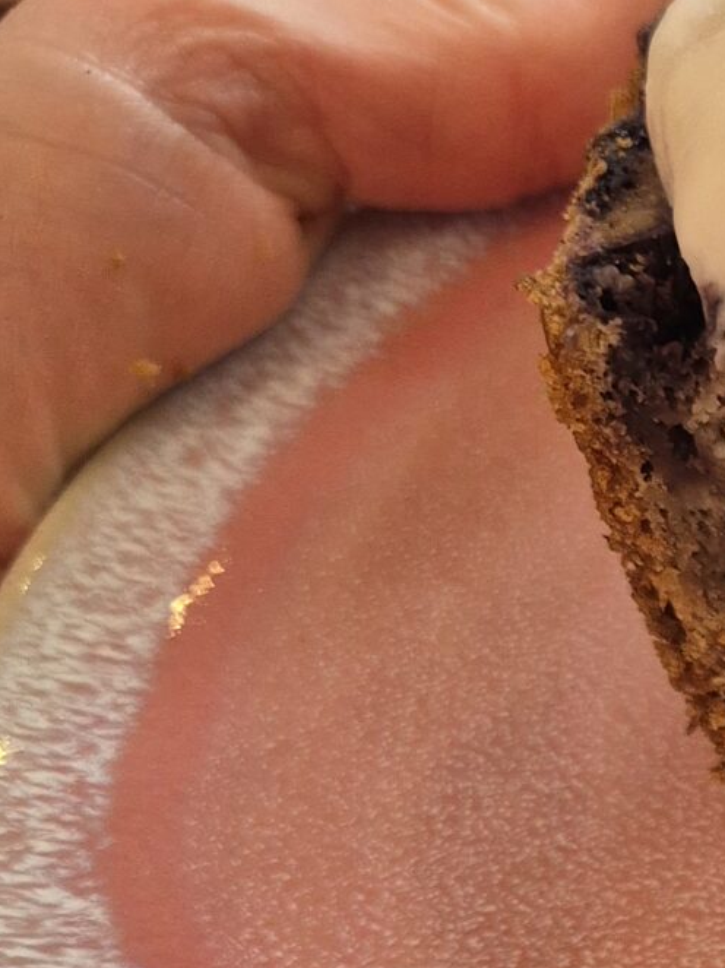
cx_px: 1375
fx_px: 2487
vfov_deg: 20.9
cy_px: 1075
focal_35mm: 89
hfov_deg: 14.3
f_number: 1.8
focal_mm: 5.4
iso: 200
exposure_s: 1/100
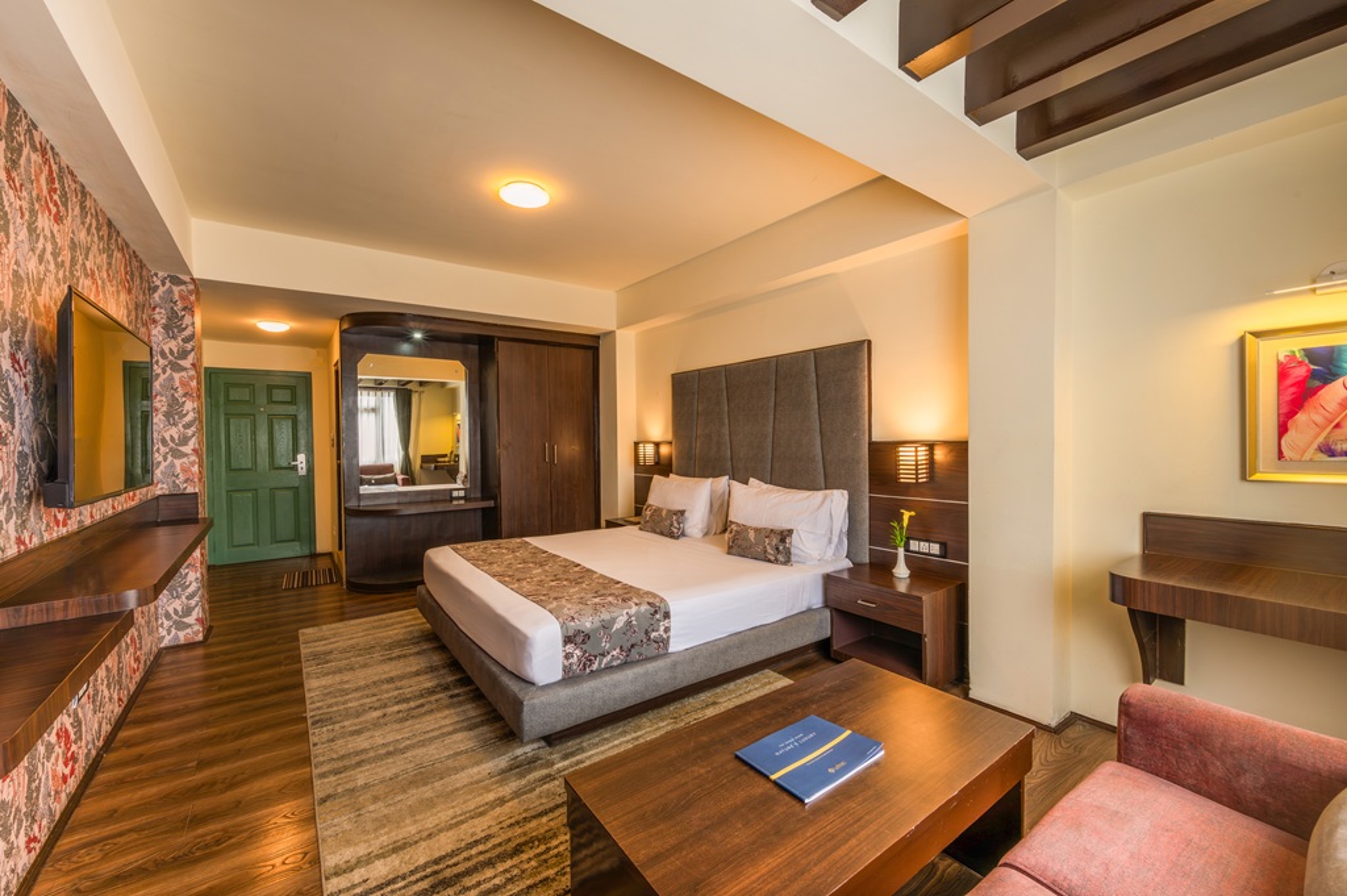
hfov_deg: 104.3
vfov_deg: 81.1
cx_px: 674
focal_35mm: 14
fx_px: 523
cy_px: 448
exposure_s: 1/1.25
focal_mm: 14
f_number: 13
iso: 50
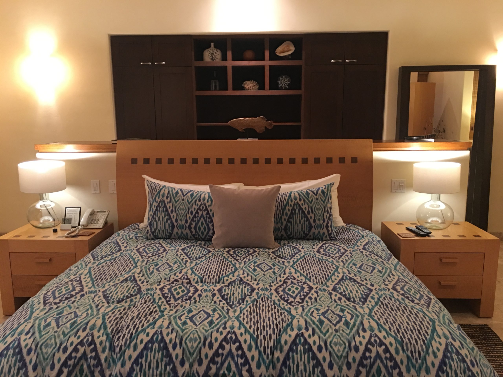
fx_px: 421
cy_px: 188
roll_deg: +0.6
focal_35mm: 29
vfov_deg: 48.2
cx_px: 252
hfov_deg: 61.7
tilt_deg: -8.8
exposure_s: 1/4
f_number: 2.2
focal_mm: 4.15
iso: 64
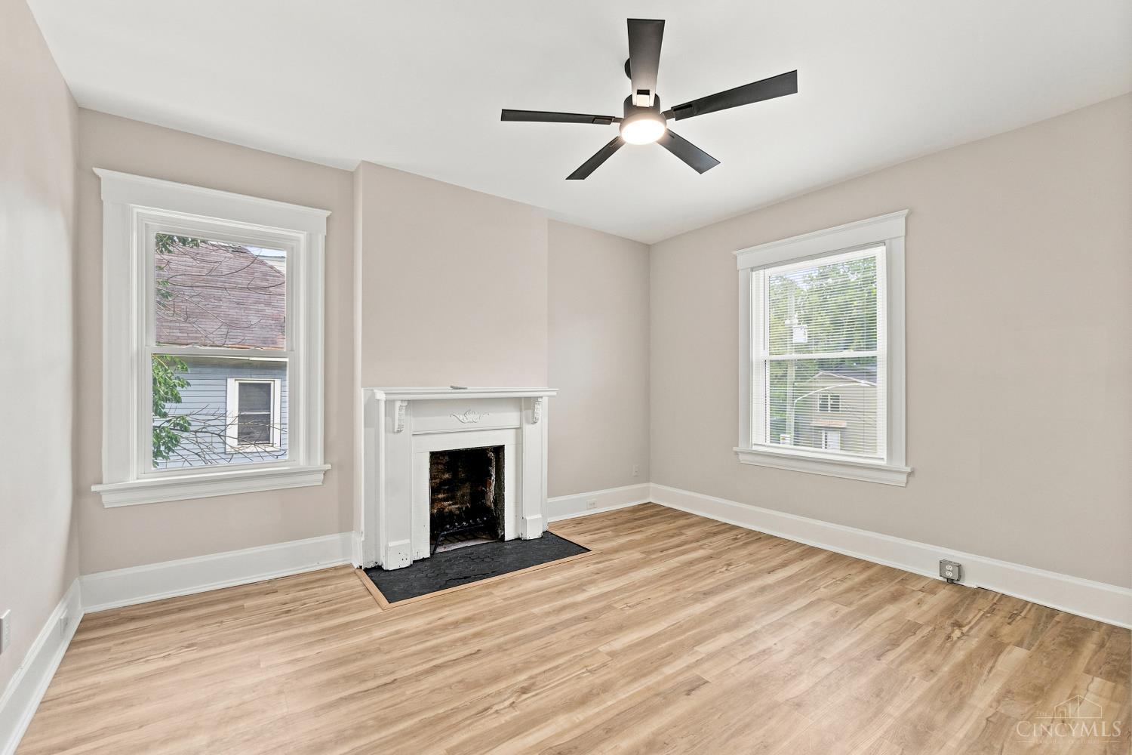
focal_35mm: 15
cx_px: 566
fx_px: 472
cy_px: 378
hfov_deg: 100.4
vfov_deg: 77.3
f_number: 8
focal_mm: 10
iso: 400
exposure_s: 1/50
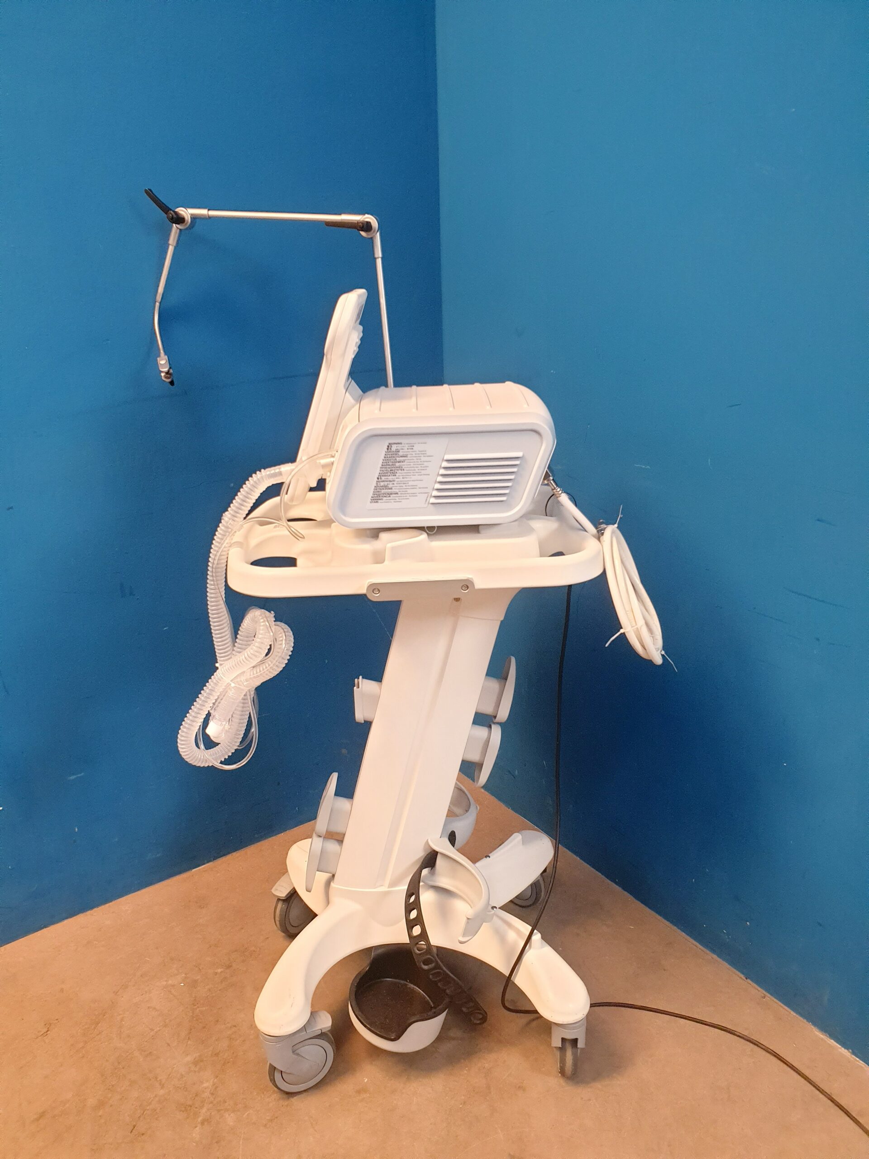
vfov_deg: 67.3
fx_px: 870
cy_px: 580
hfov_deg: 53.1
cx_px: 434
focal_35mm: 26
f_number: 2.4
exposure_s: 1/50
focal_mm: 4.3
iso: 250
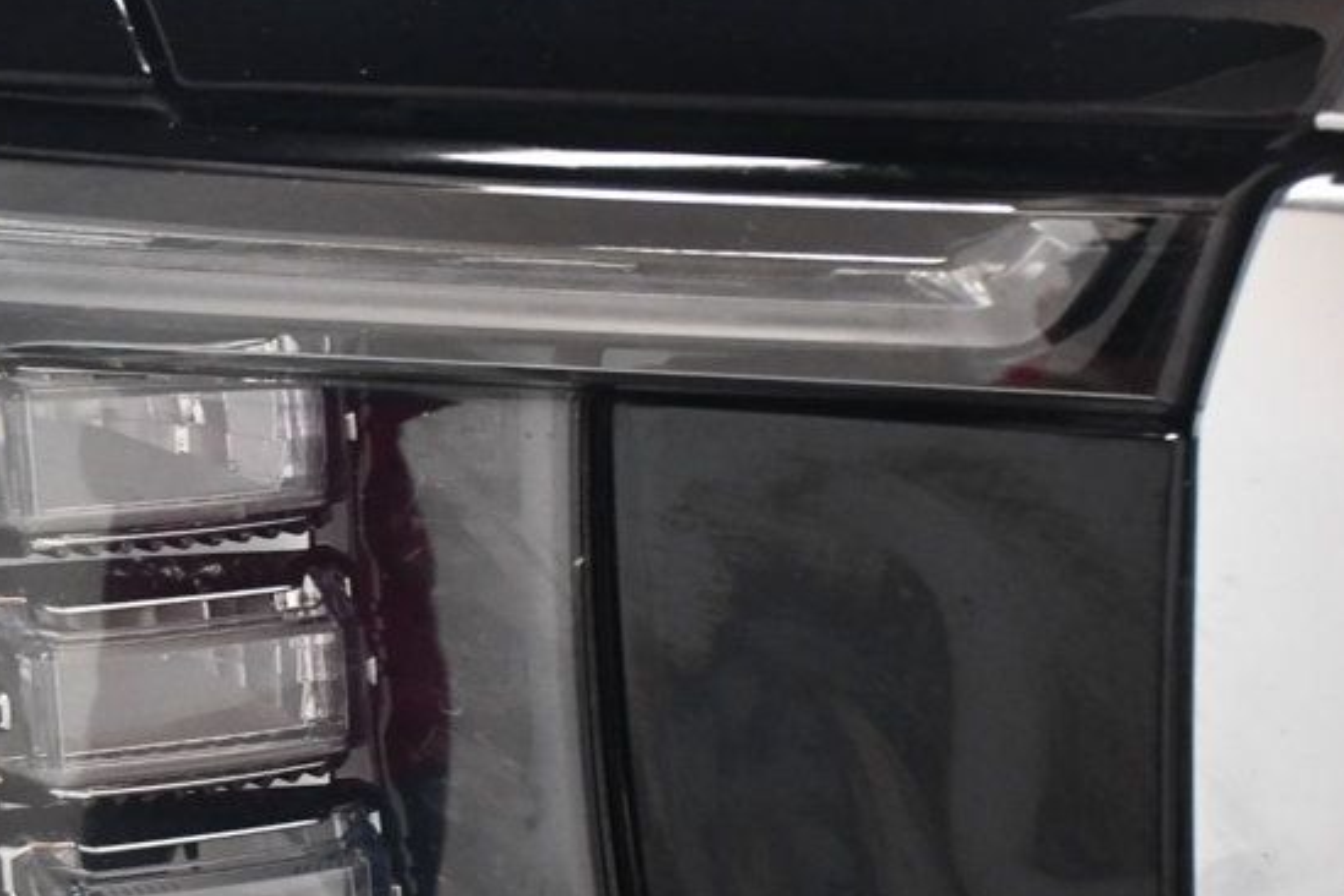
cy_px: 722
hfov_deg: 21.0
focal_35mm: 97
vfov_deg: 14.0
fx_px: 3621
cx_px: 517
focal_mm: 35
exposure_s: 1/80
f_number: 4.2
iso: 3200
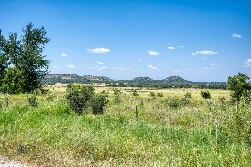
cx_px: 126
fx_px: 244
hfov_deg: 54.4
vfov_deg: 37.9
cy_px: 84
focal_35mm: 35
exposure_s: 1/320
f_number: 9
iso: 125
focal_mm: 35
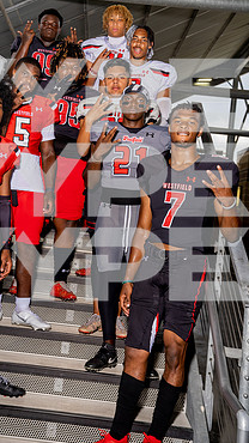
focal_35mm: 51
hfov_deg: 23.3
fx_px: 599
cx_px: 74
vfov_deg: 40.4
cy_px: 181
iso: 100
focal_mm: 40
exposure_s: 1/250
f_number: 6.3
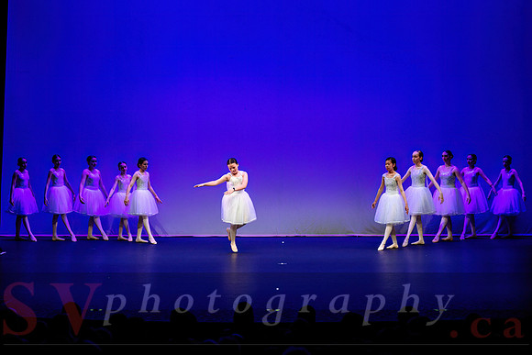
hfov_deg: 23.8
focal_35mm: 86
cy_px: 200
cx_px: 238
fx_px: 1264
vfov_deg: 16.0
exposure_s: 1/640
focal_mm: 75
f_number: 2.8
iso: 1600
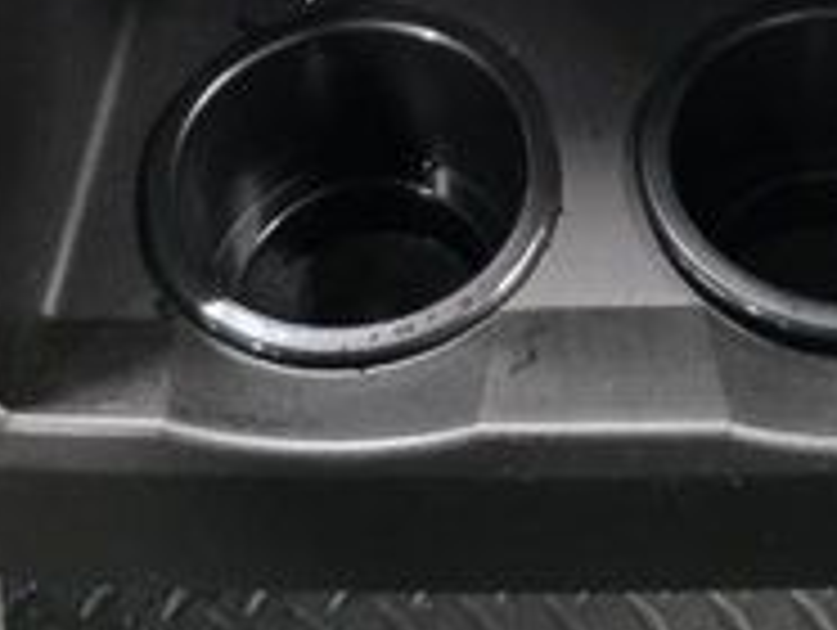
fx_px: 1913
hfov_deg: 24.5
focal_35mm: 79
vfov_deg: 16.5
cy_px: -405
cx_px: 612
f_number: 1.7
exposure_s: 1/120
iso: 640
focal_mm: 6.3
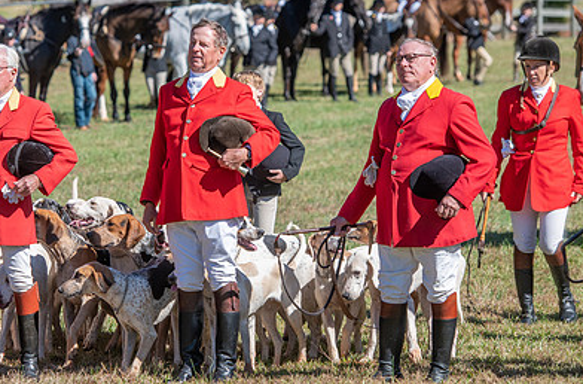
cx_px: 157
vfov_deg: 6.1
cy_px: 194
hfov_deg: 9.3
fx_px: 3581
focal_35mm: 222
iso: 100
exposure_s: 1/400
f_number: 4.5
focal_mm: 130
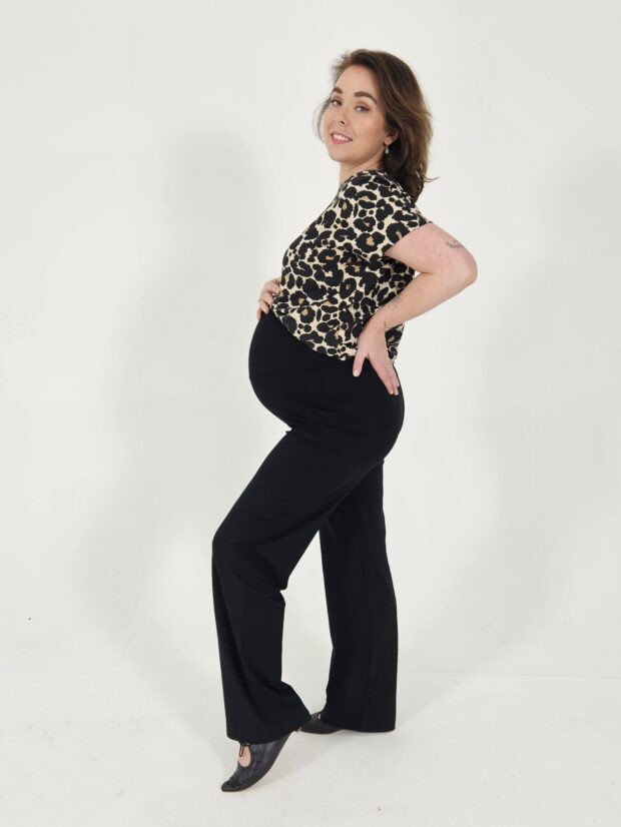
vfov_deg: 73.9
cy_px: 414
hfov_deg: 58.9
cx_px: 310
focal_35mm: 23
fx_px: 550
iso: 64
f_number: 1.8
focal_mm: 5.4
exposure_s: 1/100
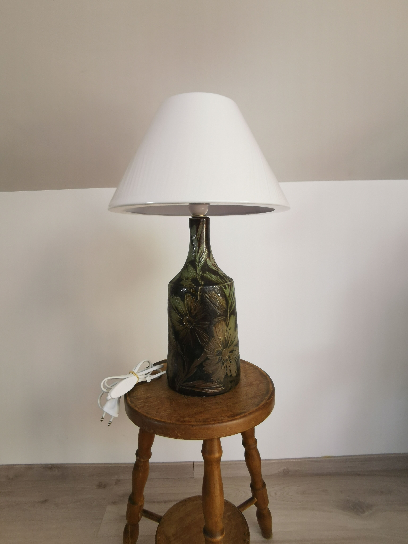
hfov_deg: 71.6
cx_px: 204
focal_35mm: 18
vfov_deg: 87.8
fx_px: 283
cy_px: 272
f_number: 2.2
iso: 50
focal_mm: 2.26
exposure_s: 1/50
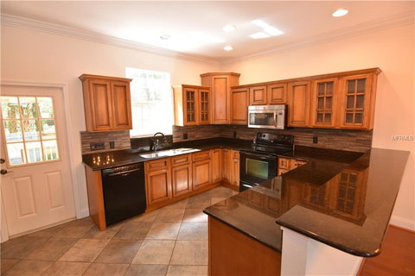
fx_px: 190
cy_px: 138
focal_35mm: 16
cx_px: 208
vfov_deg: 72.1
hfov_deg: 95.0
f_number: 4
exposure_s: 1/60
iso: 800
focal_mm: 11
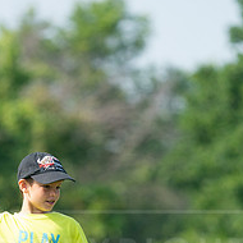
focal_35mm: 870
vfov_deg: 2.0
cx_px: 72
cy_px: 274
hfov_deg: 2.0
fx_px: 6910
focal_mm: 433
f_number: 6.3
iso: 2000
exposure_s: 1/4000
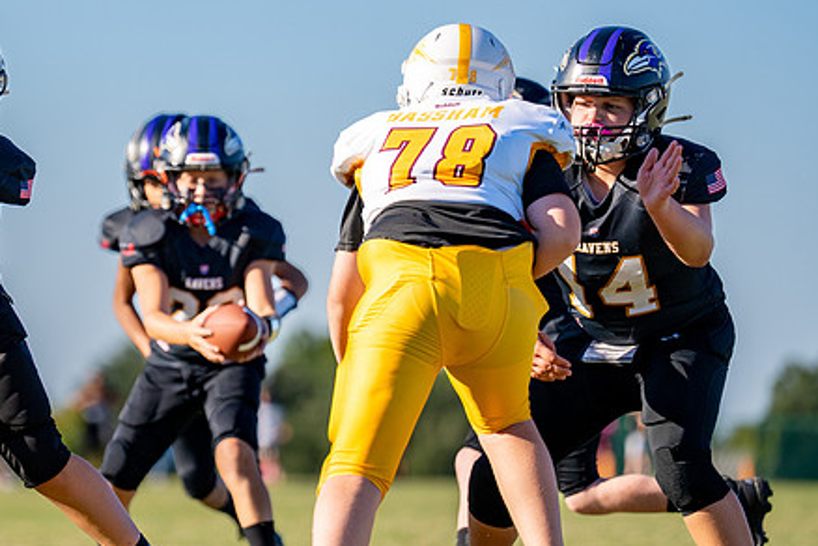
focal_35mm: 312
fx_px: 7089
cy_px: 230
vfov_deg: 4.4
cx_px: 177
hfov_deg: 6.6
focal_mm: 180
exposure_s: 1/2500
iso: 160
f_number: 2.8
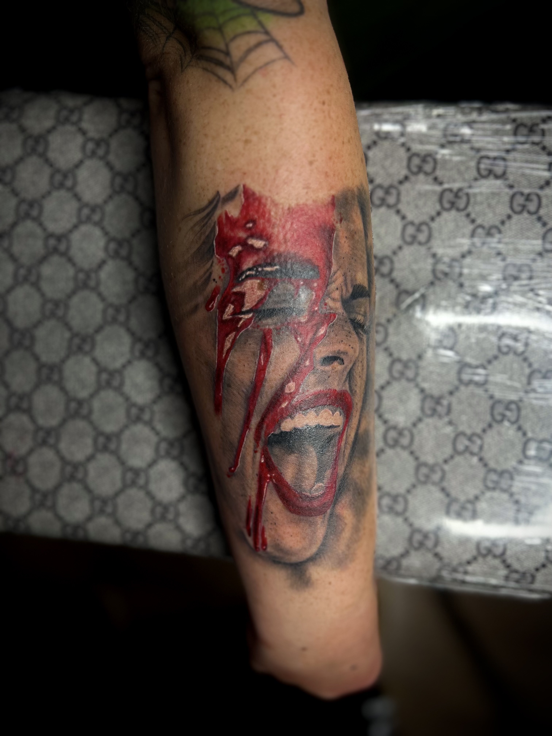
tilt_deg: -74.8
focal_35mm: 26
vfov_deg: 67.3
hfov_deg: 53.1
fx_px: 553
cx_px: 276
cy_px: 368
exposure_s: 1/202
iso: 40
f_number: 1.5
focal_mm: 5.7
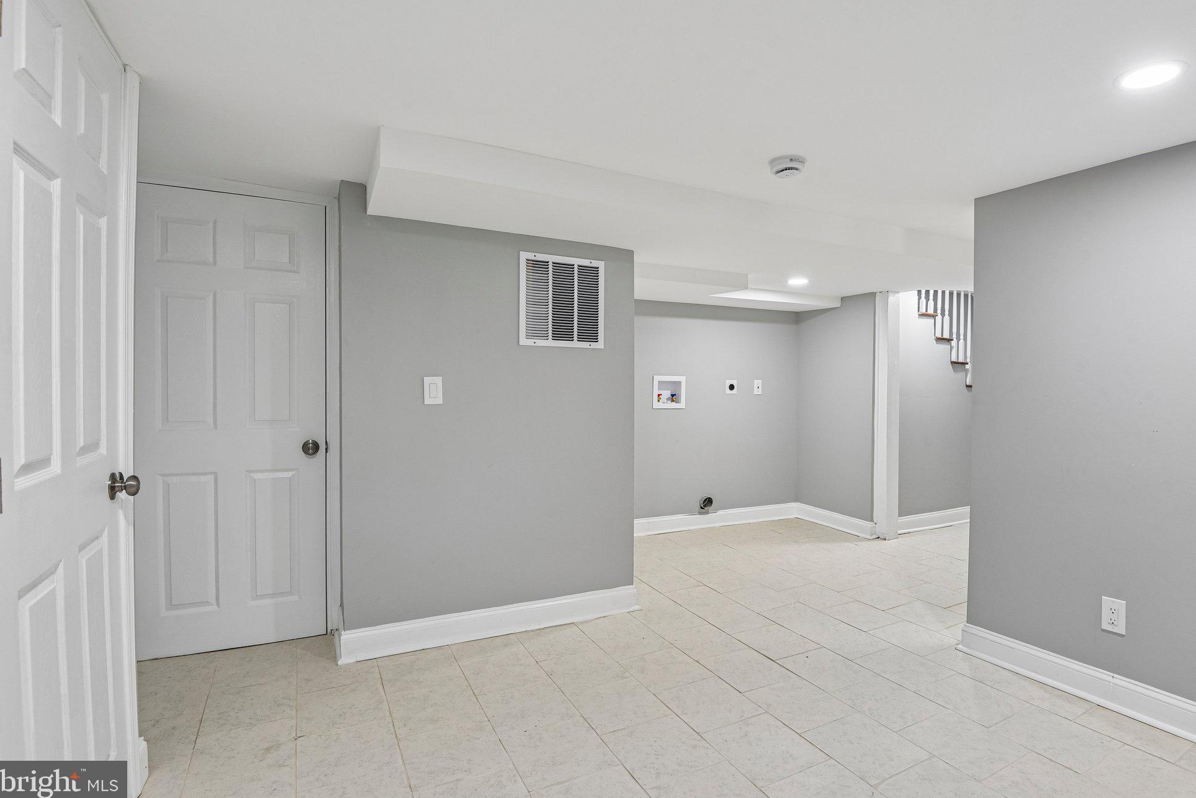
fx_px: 565
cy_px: 382
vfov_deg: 70.4
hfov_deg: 93.2
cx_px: 625
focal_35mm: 17
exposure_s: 1/15
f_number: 8
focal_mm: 16
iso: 400
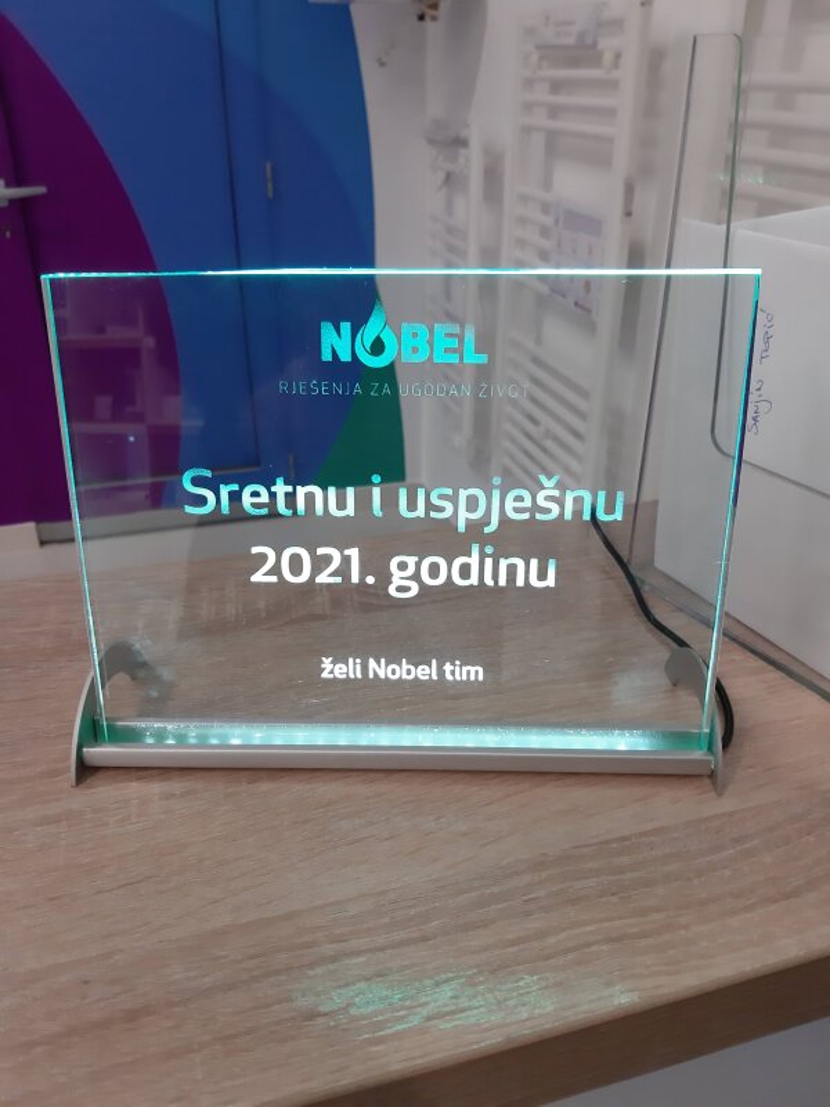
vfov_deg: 65.3
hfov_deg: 51.4
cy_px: 554
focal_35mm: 27
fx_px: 863
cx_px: 415
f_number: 1.7
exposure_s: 1/50
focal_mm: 3.93
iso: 400
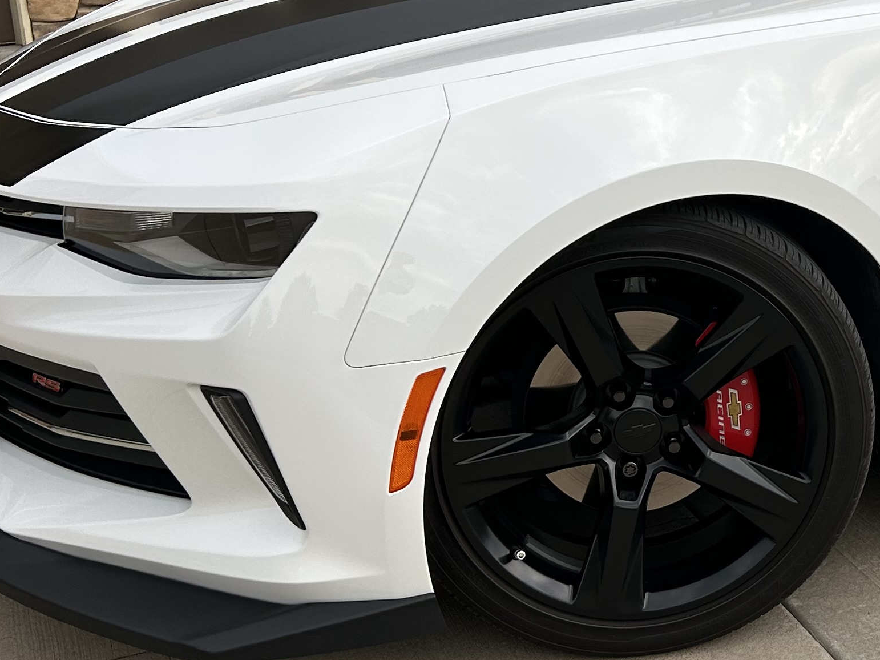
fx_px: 1728
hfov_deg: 26.7
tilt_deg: -14.9
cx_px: 919
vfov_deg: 21.5
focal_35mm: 68
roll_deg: +2.0
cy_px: 219
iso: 50
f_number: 1.5
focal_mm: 5.7
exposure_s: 1/578
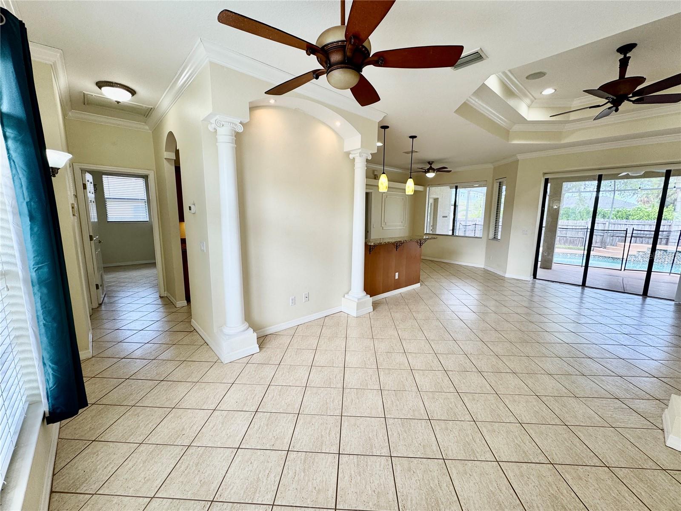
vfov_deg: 85.7
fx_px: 275
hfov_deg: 102.1
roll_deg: -0.4
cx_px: 340
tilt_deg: -9.0
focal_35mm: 14
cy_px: 256
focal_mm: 2.22
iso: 64
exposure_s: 1/120
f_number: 2.2
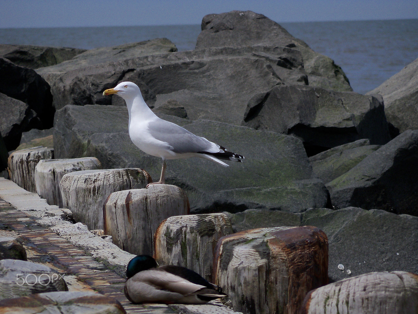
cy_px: 157
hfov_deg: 5.7
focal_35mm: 350
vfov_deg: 4.2
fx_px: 4226
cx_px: 209
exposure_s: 1/1600
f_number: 8.5
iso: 80
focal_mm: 62
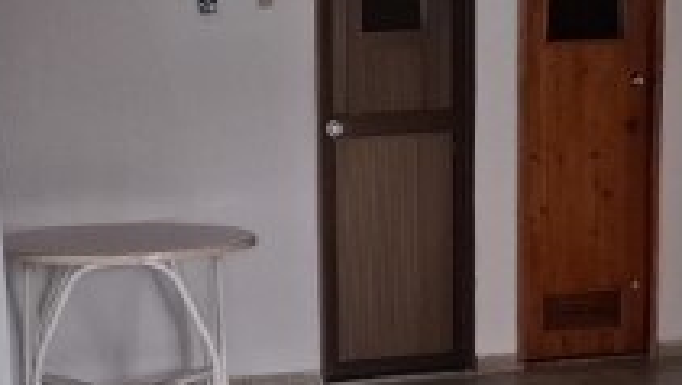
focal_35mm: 95
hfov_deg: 22.4
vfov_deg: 12.6
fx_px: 1719
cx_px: 278
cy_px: 414
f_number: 1.8
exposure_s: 1/122
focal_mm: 5.54
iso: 50
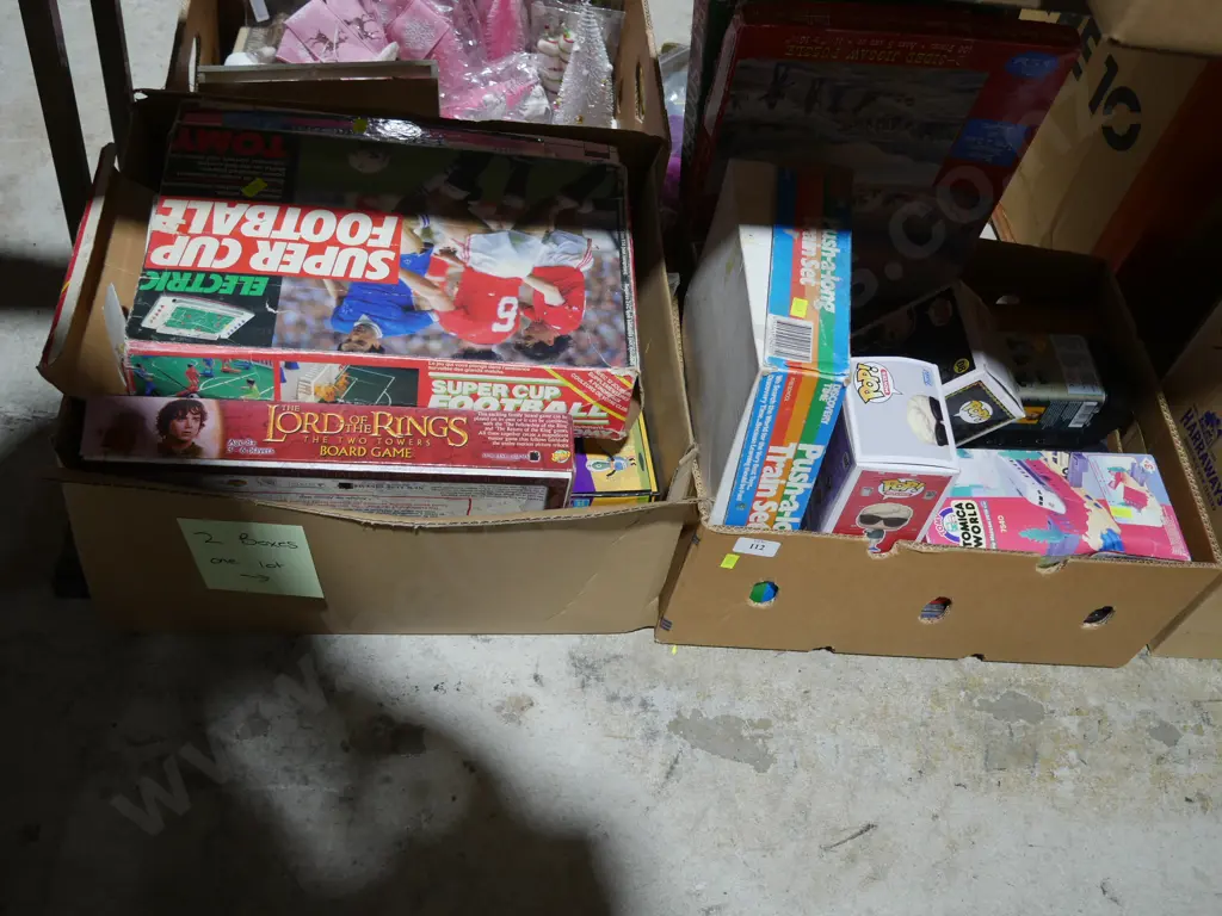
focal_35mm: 36
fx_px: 1271
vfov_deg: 39.7
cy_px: 458
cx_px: 611
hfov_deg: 51.4
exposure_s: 1/60
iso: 320
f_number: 4
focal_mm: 18
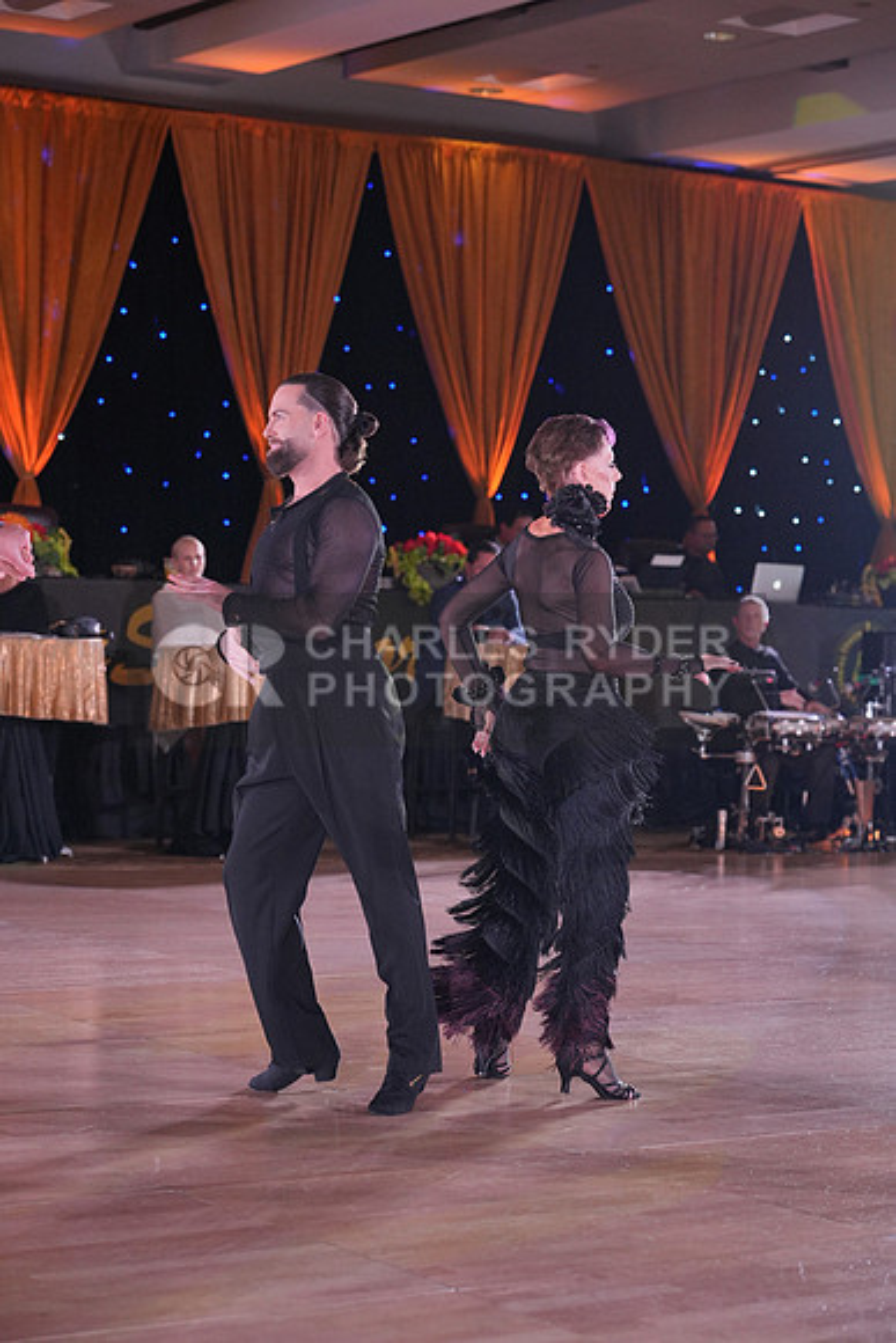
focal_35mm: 79
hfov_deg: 17.3
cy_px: 672
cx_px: 448
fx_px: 2947
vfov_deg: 25.7
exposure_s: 1/400
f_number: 4
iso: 2000
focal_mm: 79
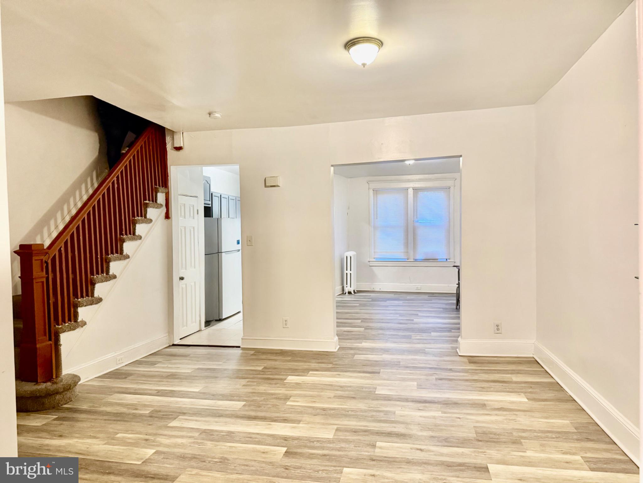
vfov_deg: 56.8
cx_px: 322
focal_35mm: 24
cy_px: 242
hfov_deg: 71.6
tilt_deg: -1.0
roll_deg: +1.2
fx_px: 446
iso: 500
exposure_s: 1/60
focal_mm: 6.76
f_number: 1.78
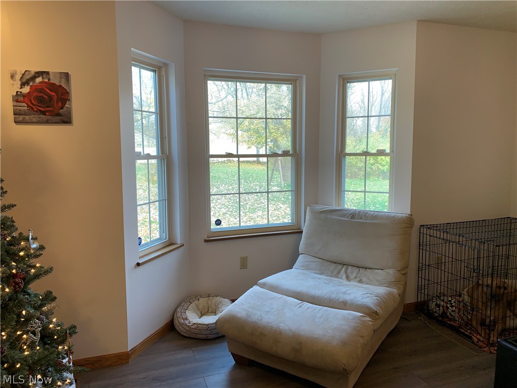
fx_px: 388
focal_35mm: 26
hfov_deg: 67.3
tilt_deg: -6.9
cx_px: 258
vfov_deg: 53.1
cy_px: 194
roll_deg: +0.3
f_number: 1.8
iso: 50
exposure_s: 1/60
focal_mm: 4.25
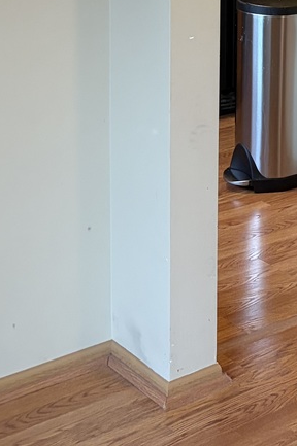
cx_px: 551
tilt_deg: -9.2
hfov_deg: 13.5
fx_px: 1115
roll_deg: -2.5
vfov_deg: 21.7
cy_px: -20
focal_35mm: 90
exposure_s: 1/60
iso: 250
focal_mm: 5.96
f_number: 1.6
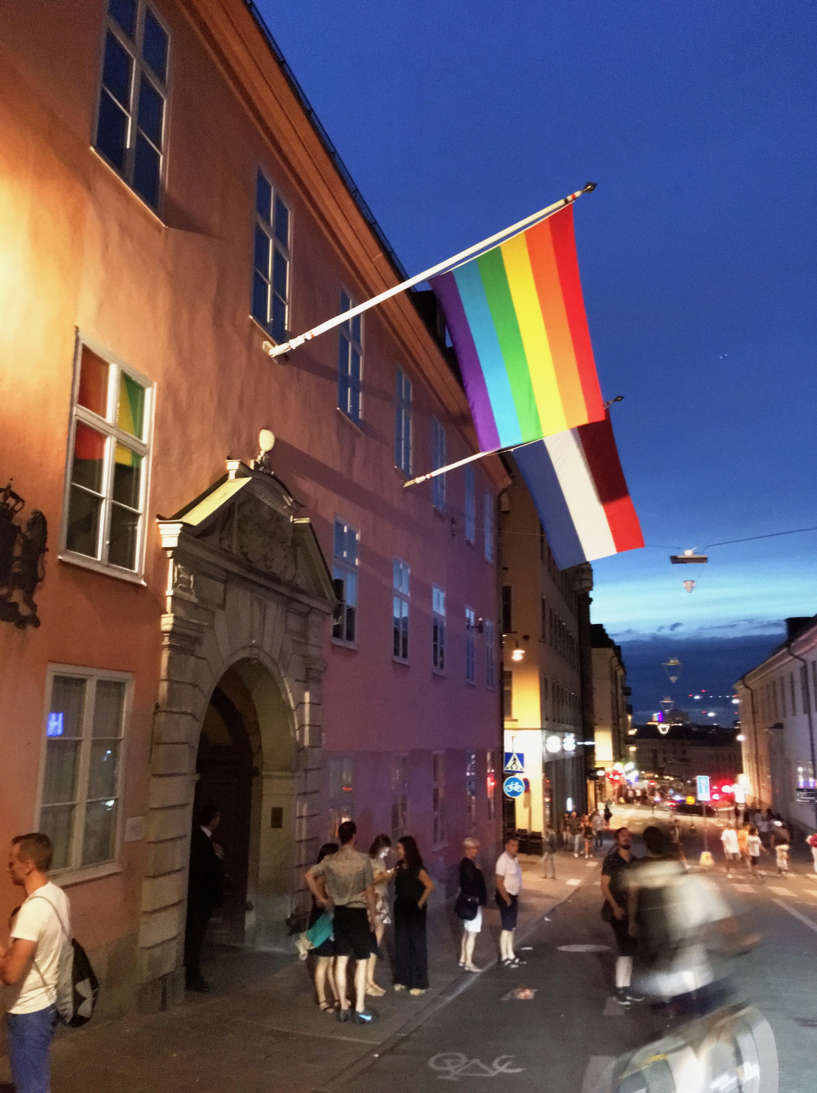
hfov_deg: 48.1
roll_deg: -0.4
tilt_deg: +10.3
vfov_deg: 61.7
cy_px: 546
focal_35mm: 29
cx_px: 408
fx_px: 915
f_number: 2.2
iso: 200
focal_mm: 4.15
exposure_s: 1/20
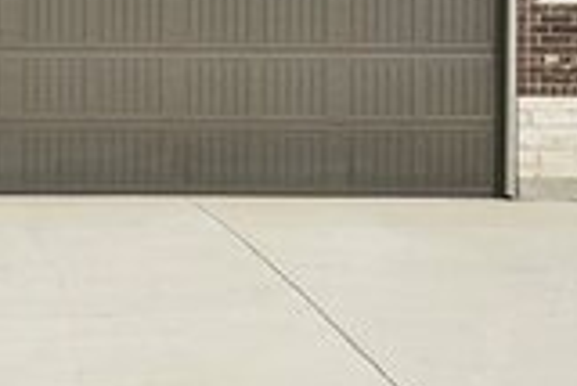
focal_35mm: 132
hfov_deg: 15.2
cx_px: -32
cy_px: -153
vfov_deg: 10.1
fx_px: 2118
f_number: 8
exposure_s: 1/640
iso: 200
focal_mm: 33
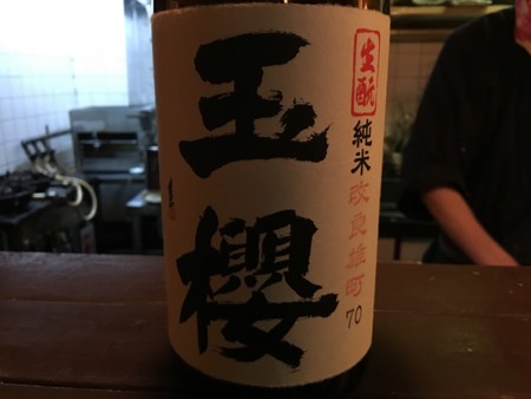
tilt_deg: -13.9
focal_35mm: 29
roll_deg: -0.7
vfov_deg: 48.3
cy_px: 200
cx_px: 266
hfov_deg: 61.6
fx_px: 445
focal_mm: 4.15
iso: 100
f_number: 2.2
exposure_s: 1/4
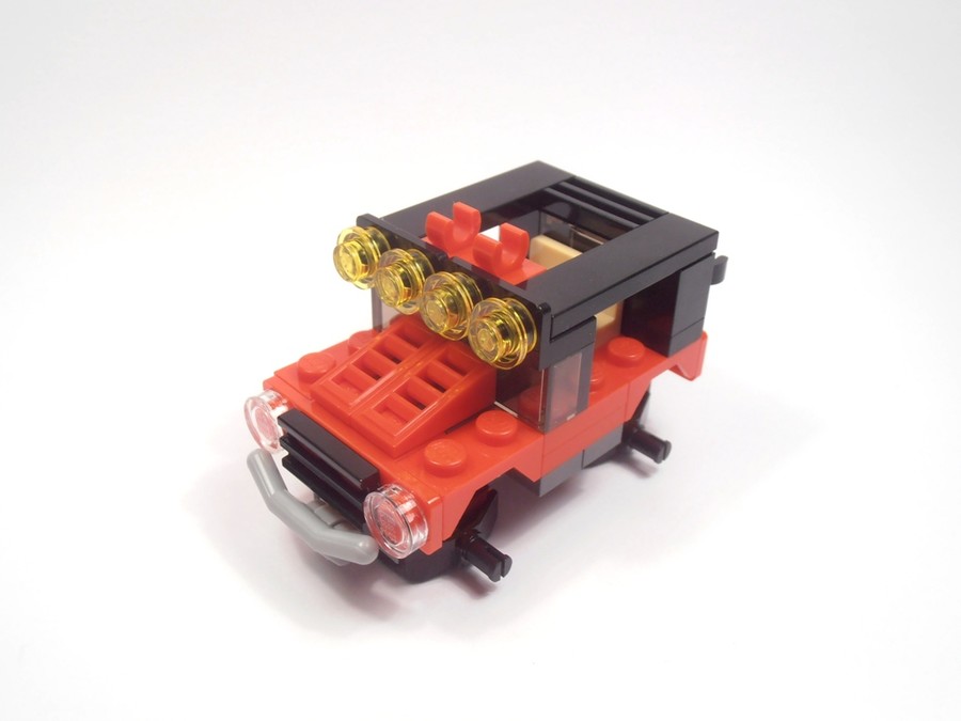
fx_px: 1027
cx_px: 480
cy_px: 360
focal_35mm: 37
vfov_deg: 38.7
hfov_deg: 50.1
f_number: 3.9
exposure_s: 1/60
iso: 80
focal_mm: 6.61
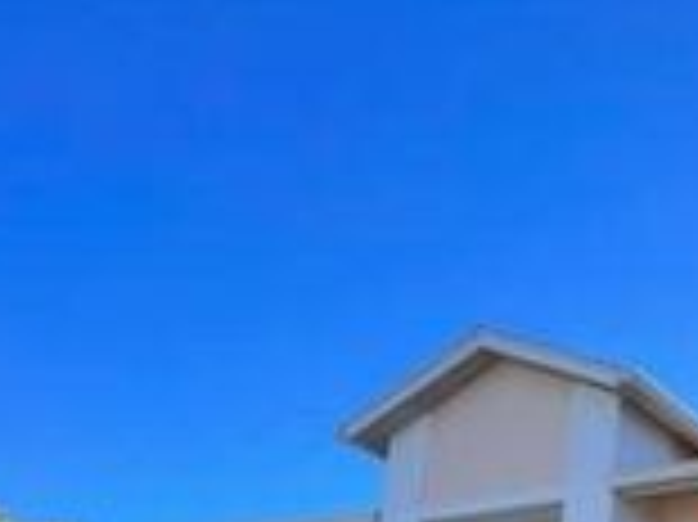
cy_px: 803
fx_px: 846
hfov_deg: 29.3
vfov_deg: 25.1
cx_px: 1027
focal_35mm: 42
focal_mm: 1.57
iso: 32
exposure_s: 1/449
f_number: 1.8
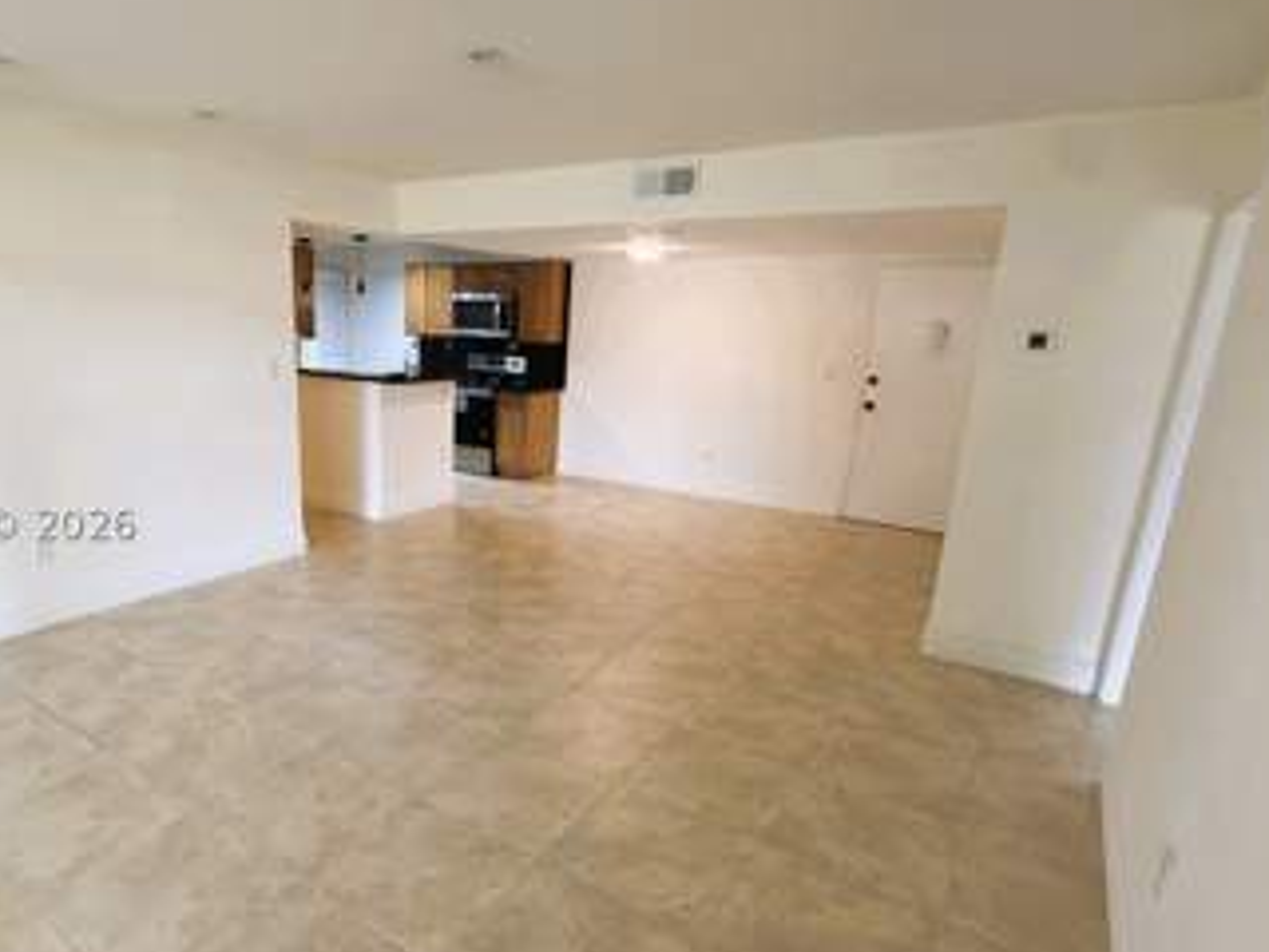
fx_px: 770
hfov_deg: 78.0
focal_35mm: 21
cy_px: 524
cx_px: 500
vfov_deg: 63.3
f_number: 2.2
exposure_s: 1/120
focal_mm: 2.22
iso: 200
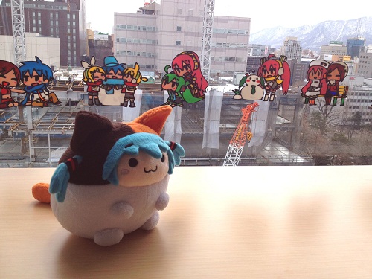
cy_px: 140
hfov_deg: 52.6
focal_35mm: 35
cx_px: 186
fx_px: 376
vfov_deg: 40.7
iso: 64
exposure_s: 1/778
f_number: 2.4
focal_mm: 4.28
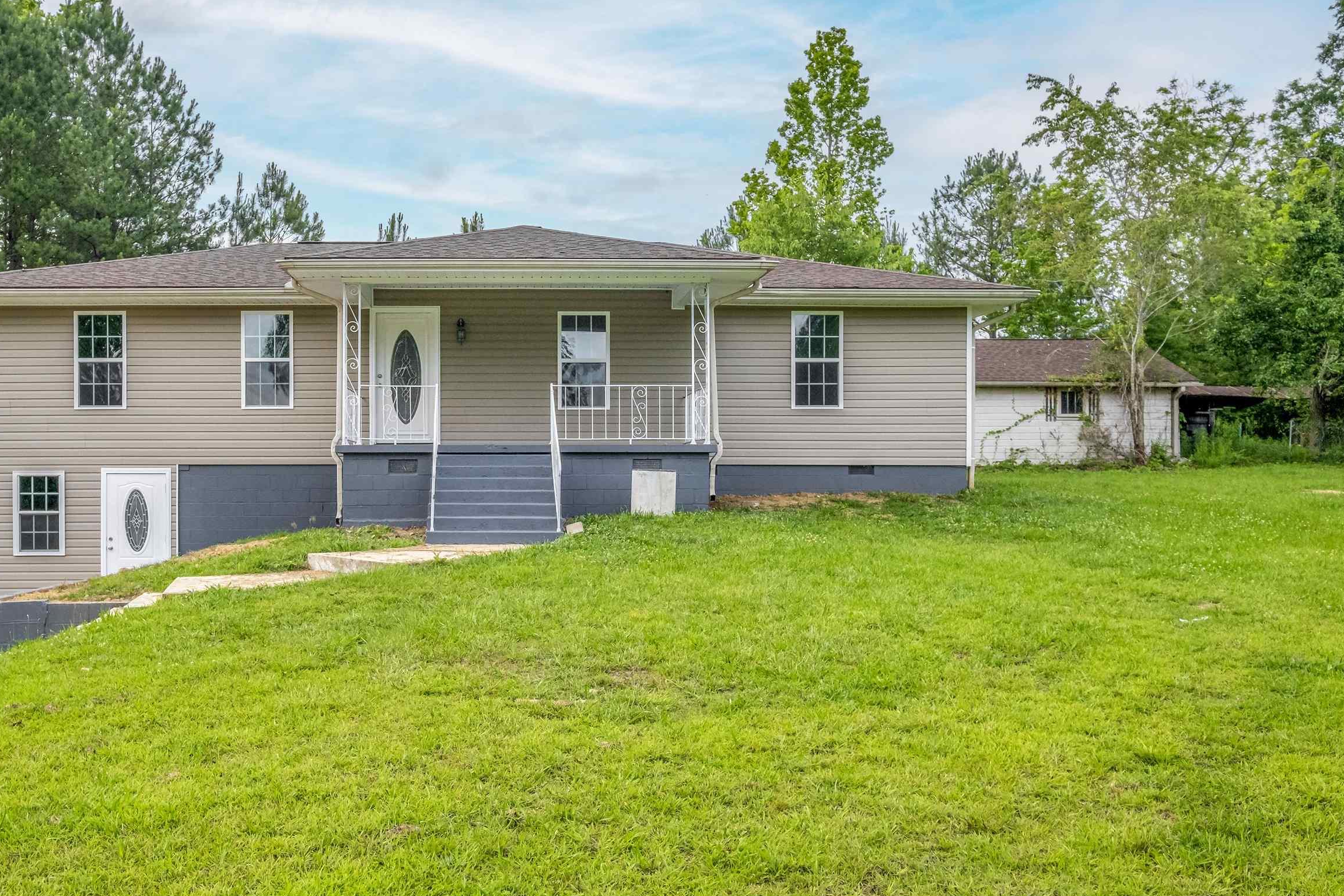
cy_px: 493
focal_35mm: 32
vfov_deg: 41.1
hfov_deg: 57.9
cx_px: 498
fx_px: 1195
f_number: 8
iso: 800
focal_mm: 15.9
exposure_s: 1/640
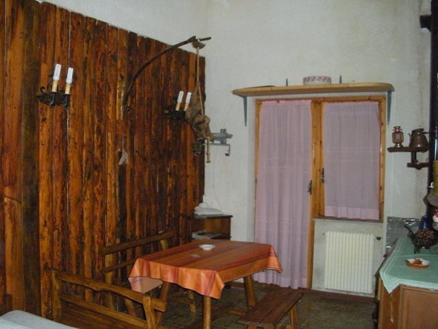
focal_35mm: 36
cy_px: 164
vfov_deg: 39.7
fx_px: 456
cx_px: 219
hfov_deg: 51.4
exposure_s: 1/8
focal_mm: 6.3
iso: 800
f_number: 3.5
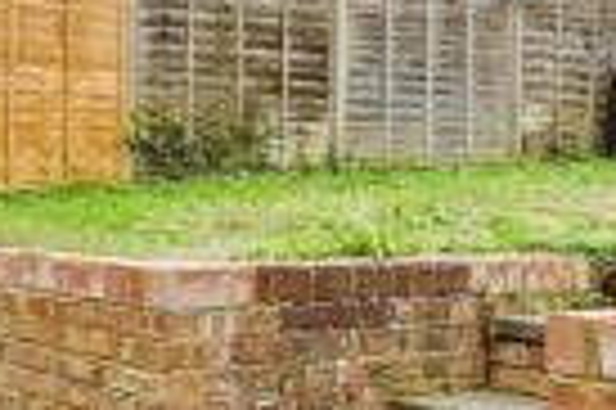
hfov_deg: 25.0
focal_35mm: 66
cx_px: -252
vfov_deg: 20.5
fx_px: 1128
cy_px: 164
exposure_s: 1/125
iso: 200
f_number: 8
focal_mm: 13
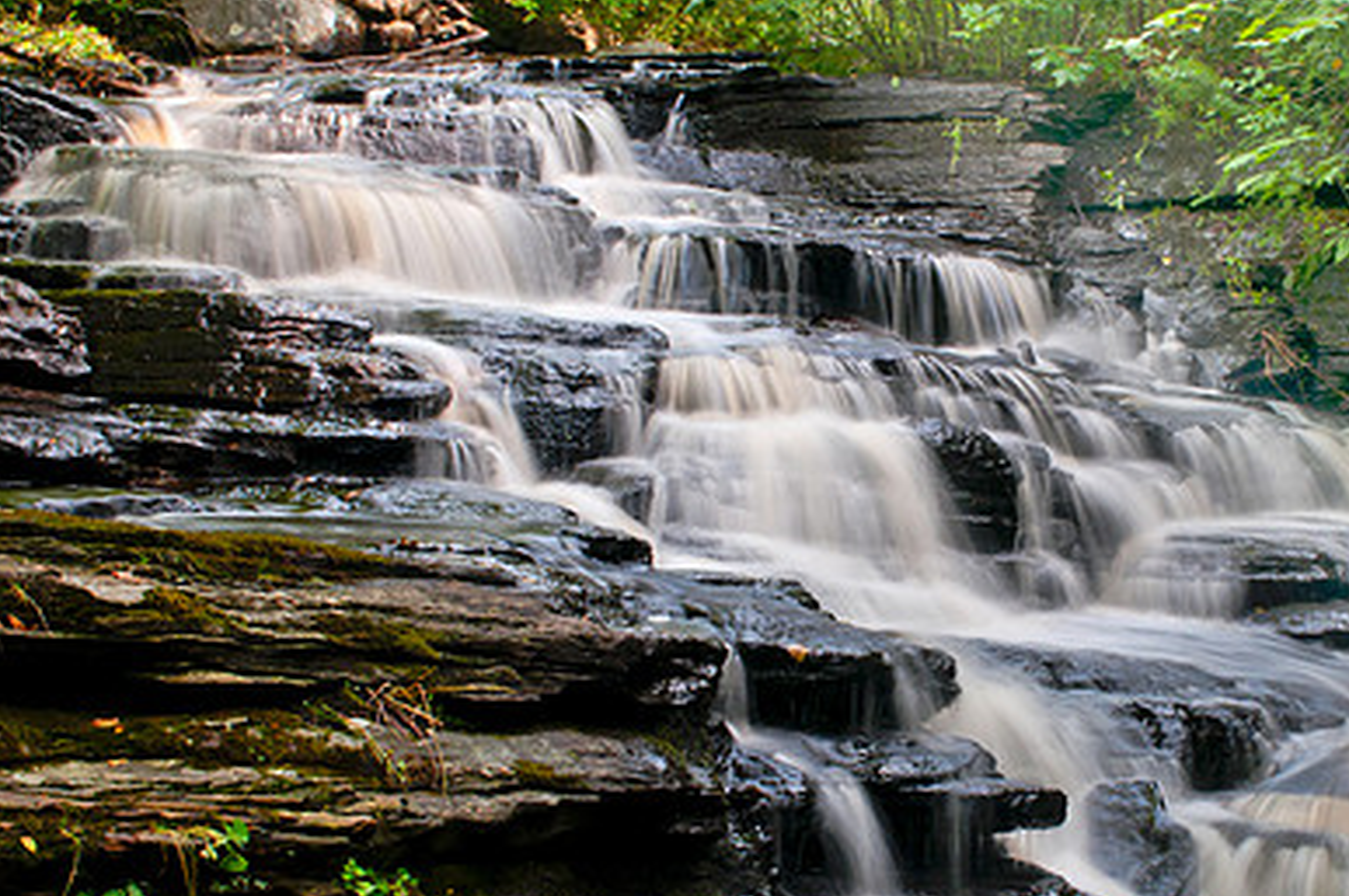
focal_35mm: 70
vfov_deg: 19.4
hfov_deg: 28.7
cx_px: 948
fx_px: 2610
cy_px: 556
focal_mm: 31
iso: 200
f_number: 16
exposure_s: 1
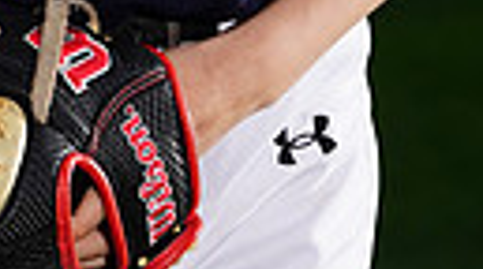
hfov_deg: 2.4
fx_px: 11595
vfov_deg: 1.3
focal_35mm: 907
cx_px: 84
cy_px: -265
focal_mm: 192
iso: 320
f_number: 9
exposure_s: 1/160
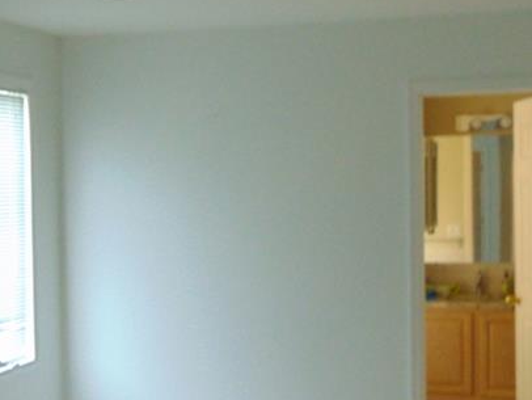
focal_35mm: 63
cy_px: 214
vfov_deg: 23.3
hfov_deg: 30.6
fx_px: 969
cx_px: 208
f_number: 3
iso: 200
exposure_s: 1/30
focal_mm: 4.5
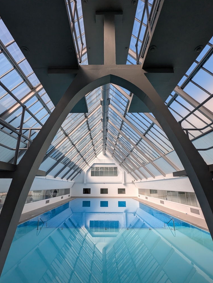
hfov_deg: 81.8
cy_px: 151
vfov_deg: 98.0
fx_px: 123
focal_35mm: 15
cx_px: 102
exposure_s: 1/1319
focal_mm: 1.95
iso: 47
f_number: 2.2
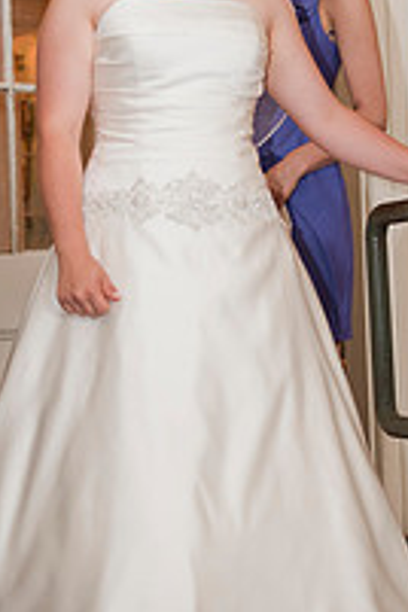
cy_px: 283
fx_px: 1598
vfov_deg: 21.7
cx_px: 297
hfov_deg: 14.5
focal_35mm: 94
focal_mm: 42
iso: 250
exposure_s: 1/60
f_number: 2.8
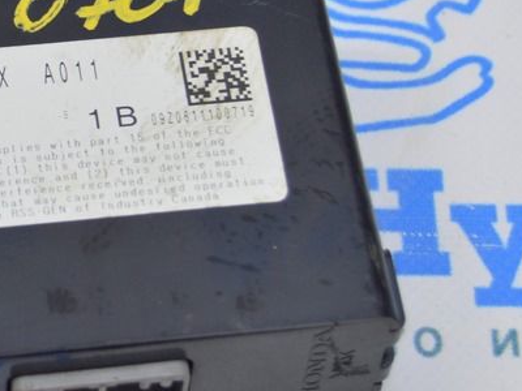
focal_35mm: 177
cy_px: 105
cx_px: -5
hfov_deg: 11.1
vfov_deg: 8.4
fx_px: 2669
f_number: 5.6
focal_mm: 48
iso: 400
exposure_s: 1/20
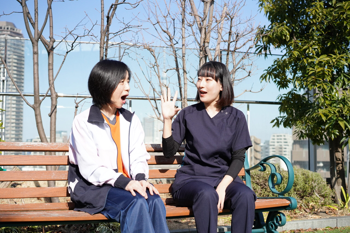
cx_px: 175
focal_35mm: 55
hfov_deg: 36.2
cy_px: 116
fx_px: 535
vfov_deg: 24.6
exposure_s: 1/8000
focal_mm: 55
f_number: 4.5
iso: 1600
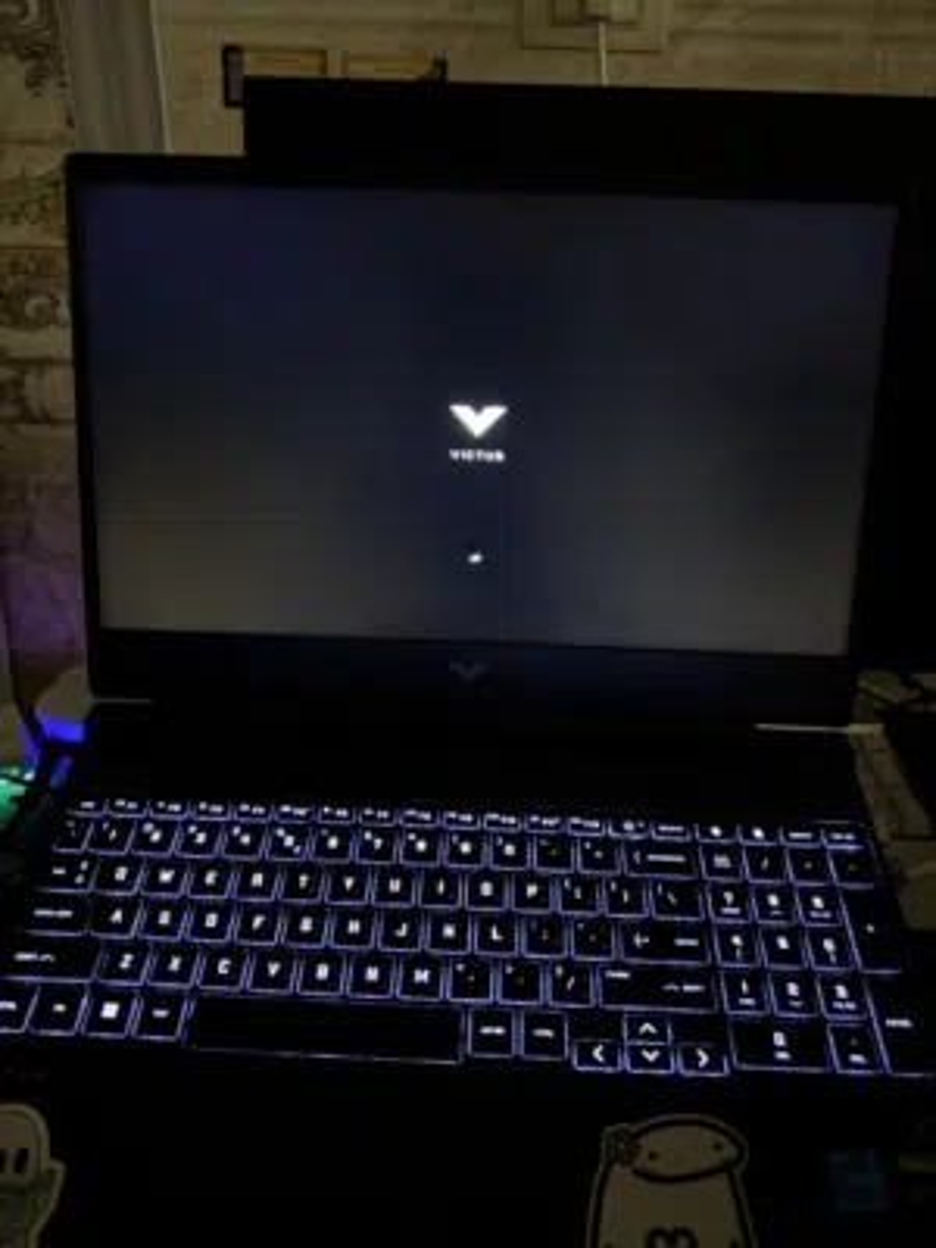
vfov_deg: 71.6
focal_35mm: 24
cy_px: 624
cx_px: 468
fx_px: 865
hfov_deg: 56.8
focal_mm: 6.76
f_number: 1.78
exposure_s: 1/17
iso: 5000
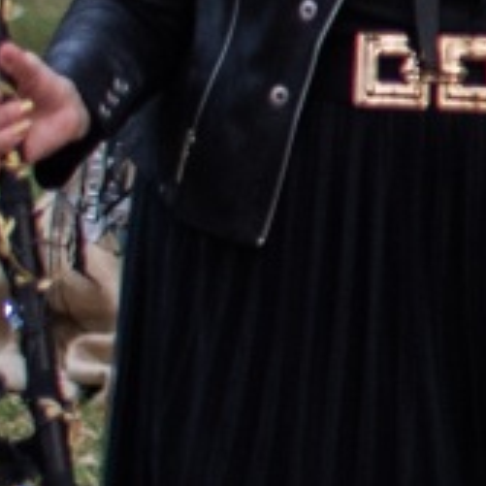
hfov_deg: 2.6
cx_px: 2244
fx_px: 10182
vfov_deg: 2.7
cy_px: 32
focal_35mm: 641
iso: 800
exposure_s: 1/250
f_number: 2.8
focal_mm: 70
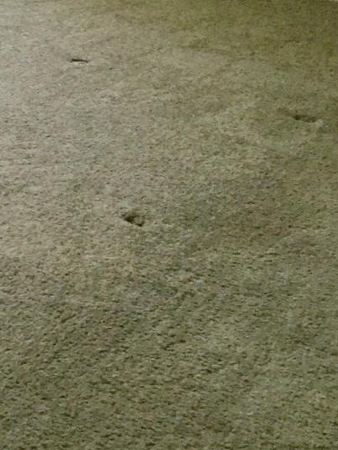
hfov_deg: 12.6
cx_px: -9
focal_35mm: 116
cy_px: -27
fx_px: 1509
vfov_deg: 16.5
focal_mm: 3.3
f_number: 2.4
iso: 80
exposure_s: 1/30
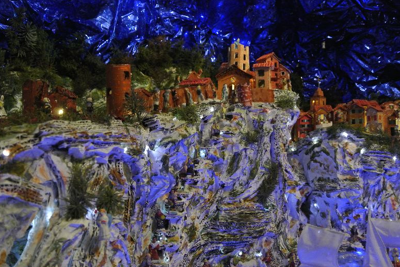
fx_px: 344
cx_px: 202
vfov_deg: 42.3
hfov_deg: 60.3
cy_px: 137
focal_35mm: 31
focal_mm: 11.4
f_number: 3.5
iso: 1400
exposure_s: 1/80
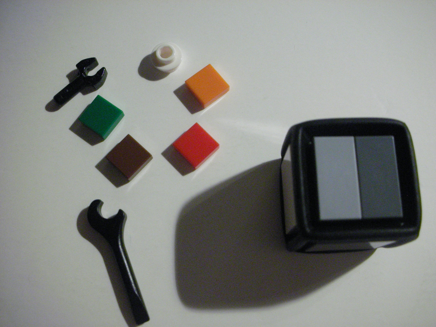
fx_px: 441
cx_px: 218
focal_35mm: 35
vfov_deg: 40.7
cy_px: 164
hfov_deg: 52.6
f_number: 3
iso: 400
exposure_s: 1/92.4
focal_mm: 5.8
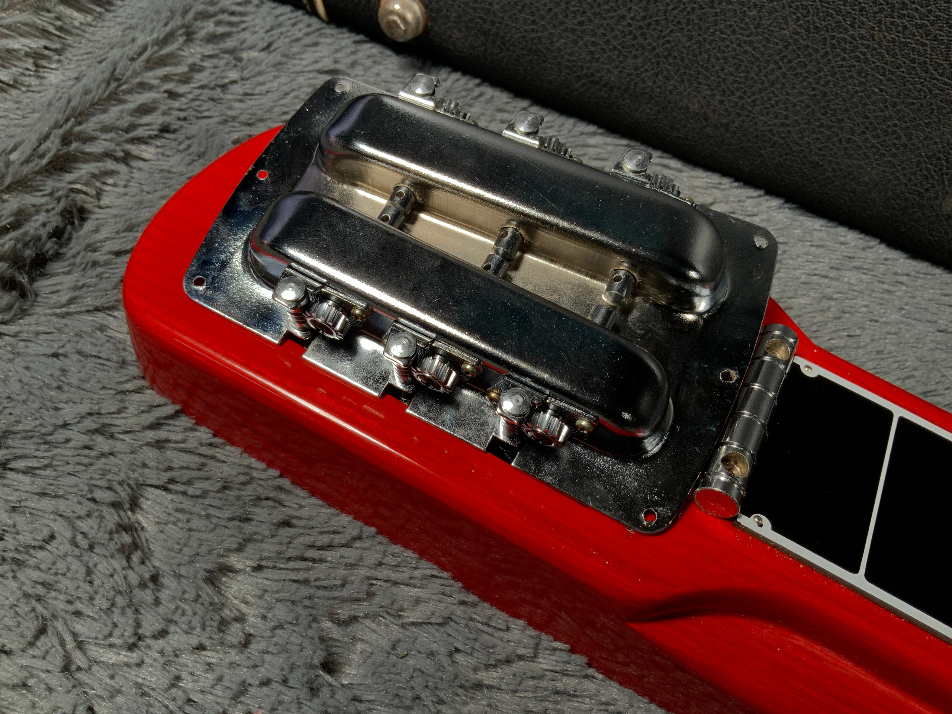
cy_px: 357
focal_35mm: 29
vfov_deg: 48.2
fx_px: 798
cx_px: 476
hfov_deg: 61.7
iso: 25
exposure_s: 1/156
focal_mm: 3
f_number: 1.8
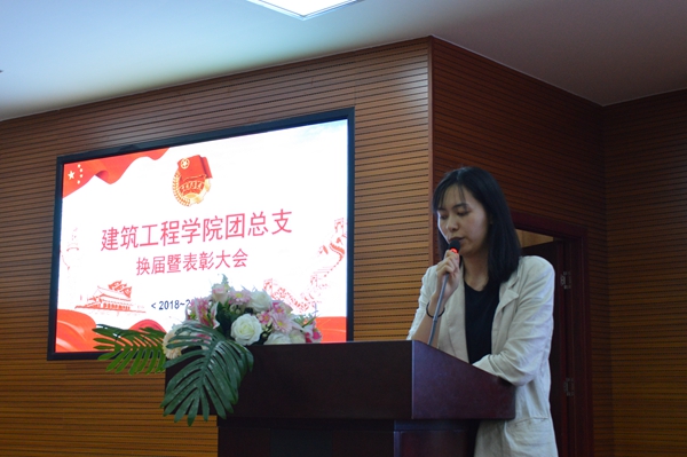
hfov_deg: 37.9
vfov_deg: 25.7
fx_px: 1001
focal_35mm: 52
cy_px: 228
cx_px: 344
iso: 1600
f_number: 7.1
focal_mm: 35
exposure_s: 1/60
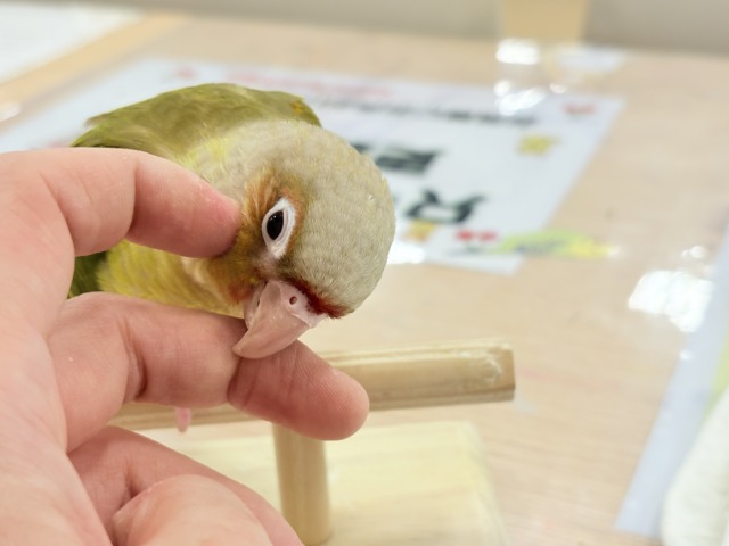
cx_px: 364
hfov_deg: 36.8
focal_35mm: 52
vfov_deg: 28.0
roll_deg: +3.8
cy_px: 273
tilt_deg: -27.0
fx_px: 1095
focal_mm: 5.96
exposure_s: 1/100
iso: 80
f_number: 1.6
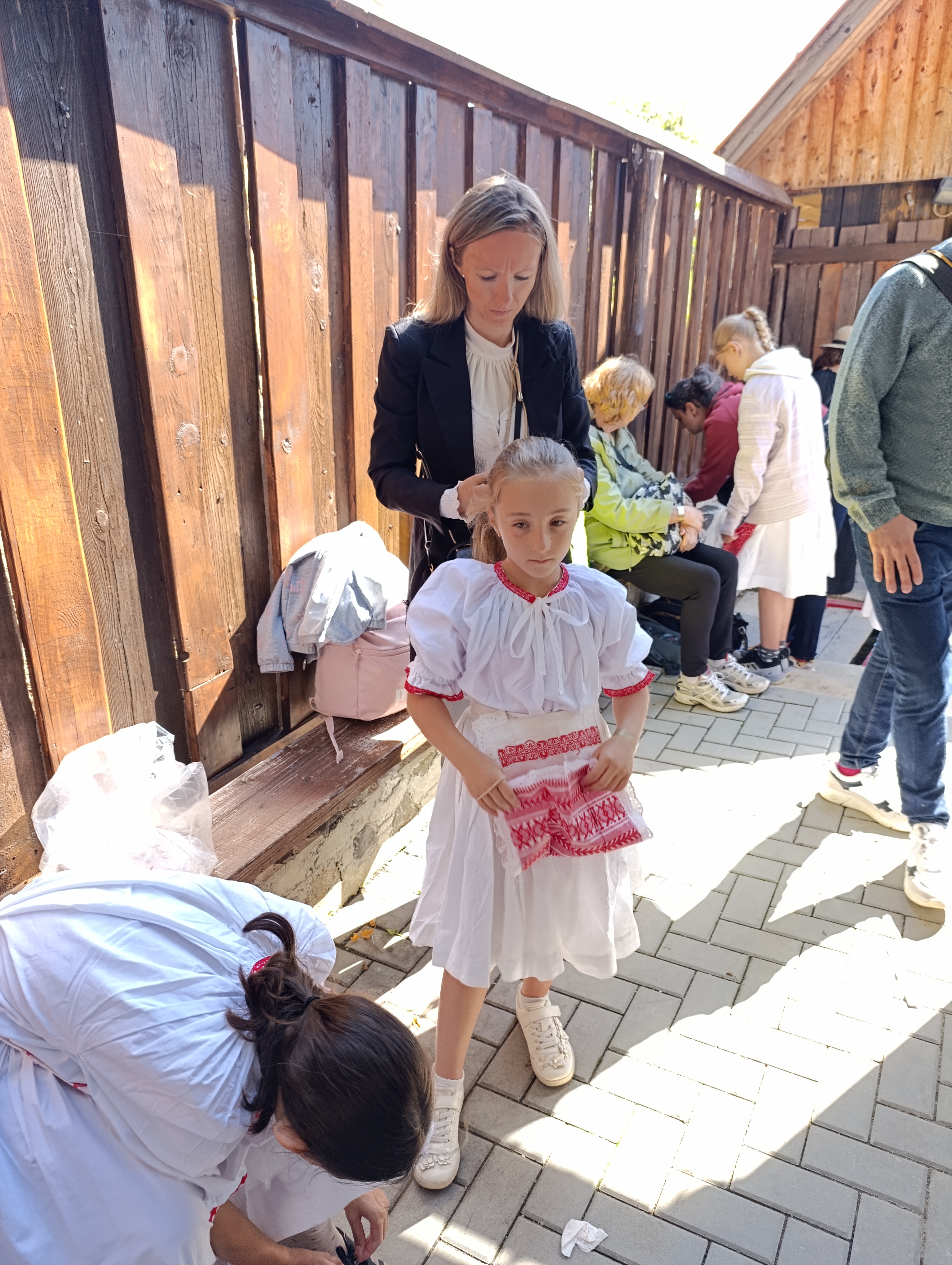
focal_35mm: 23
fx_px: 841
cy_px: 632
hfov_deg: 59.0
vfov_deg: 73.8
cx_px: 476
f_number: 1.6
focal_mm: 6.14
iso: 80
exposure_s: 1/100
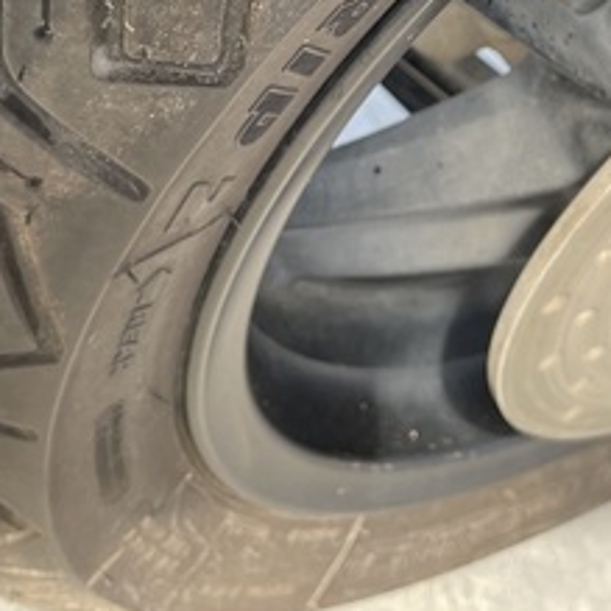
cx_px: 421
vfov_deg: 19.2
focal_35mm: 84
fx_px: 1677
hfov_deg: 20.6
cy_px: -173
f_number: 1.6
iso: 50
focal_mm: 4.2
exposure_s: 1/121
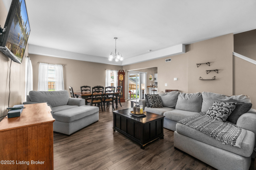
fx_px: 107
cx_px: 128
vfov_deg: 77.3
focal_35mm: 15
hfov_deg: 100.4
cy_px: 85
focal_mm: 10
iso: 400
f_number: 9
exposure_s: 1/5
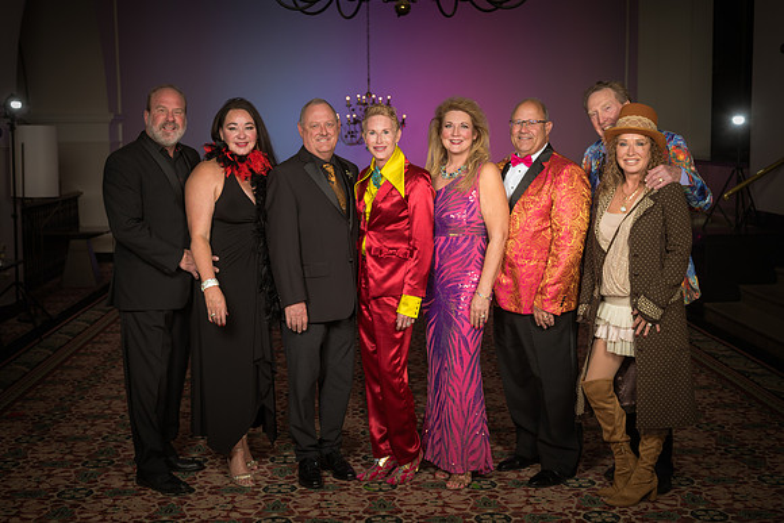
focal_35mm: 50
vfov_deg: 27.0
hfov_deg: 39.6
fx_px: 1089
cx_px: 392
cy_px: 262
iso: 100
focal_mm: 50
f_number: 5.6
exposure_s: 1/160
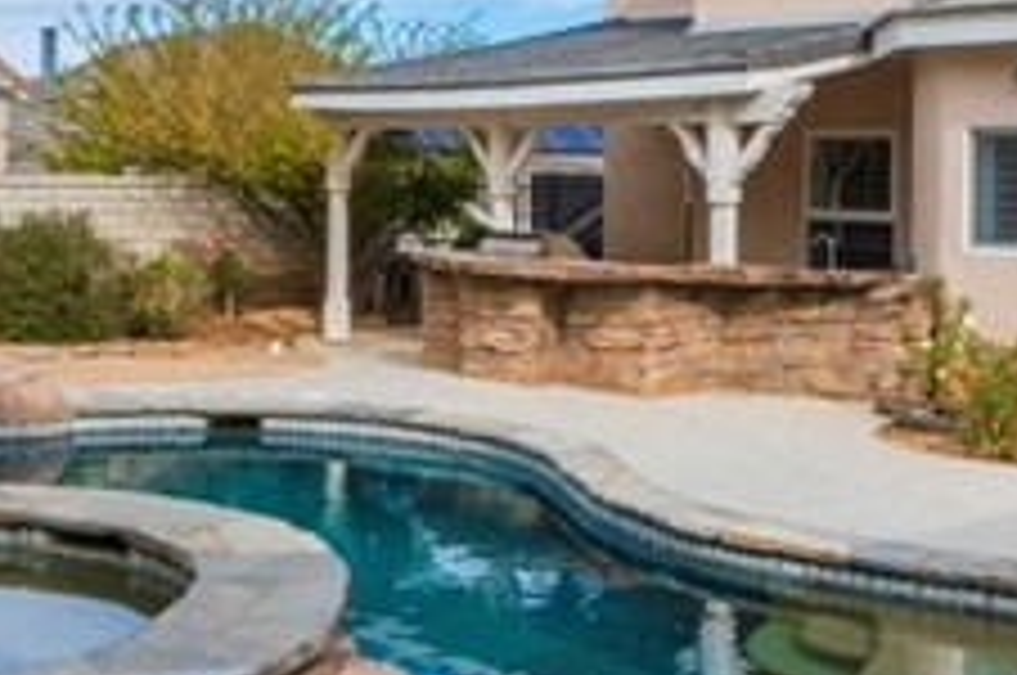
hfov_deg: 33.9
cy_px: 153
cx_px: 567
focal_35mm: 59
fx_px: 1664
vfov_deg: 22.7
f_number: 14
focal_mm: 13
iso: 160
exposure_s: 1/80
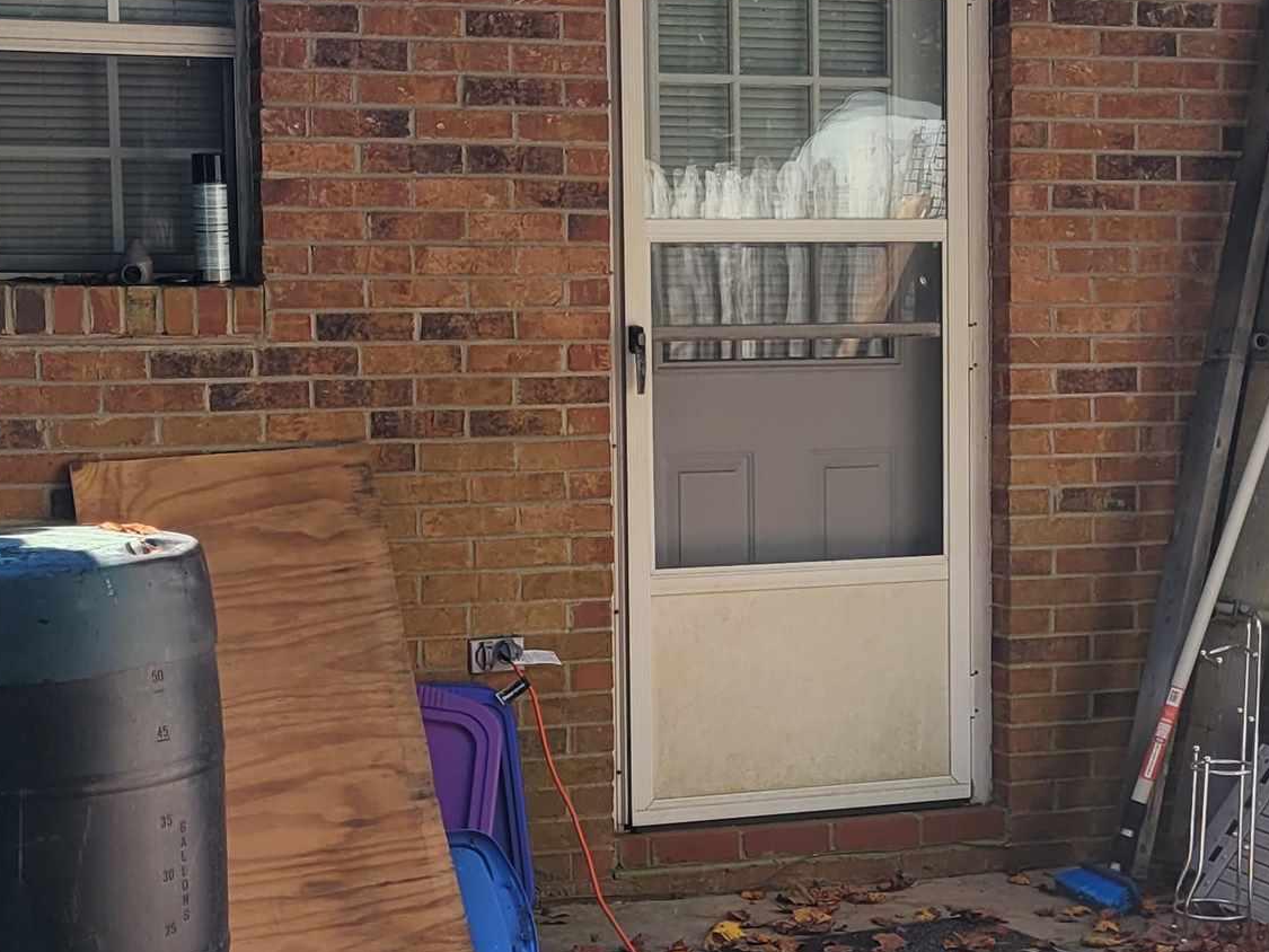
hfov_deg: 27.4
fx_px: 2603
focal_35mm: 71
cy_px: 616
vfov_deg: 20.7
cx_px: 687
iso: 40
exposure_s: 1/588
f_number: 1.8
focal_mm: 5.4
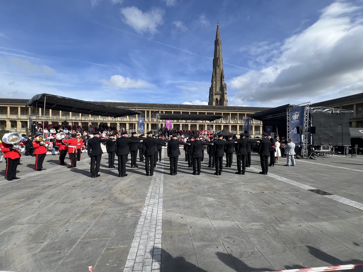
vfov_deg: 89.9
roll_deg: -0.5
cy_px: 136
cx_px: 182
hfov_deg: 106.2
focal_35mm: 13
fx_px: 136
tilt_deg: -0.5
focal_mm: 1.57
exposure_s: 1/1220
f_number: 1.8
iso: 32
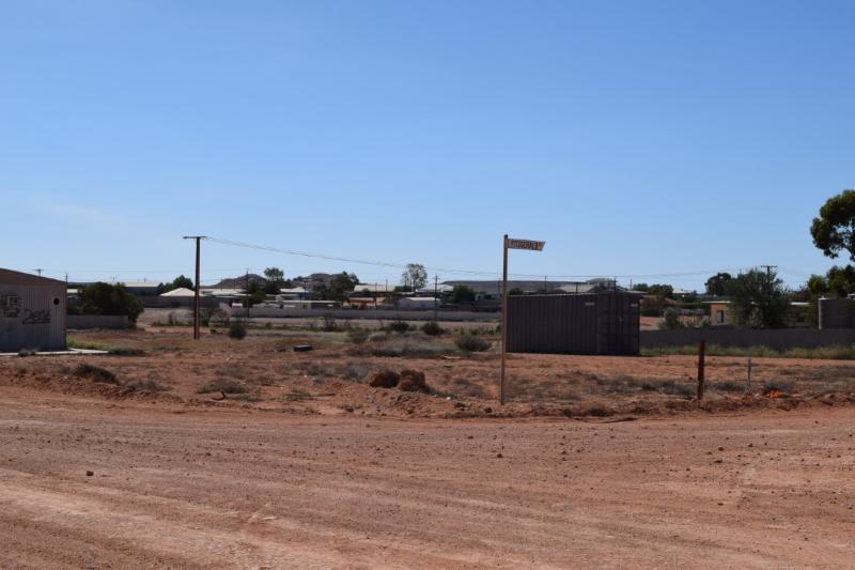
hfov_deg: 35.1
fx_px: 1353
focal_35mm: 57
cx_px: 428
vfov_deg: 23.8
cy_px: 285
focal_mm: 38
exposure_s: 1/500
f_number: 11
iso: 200
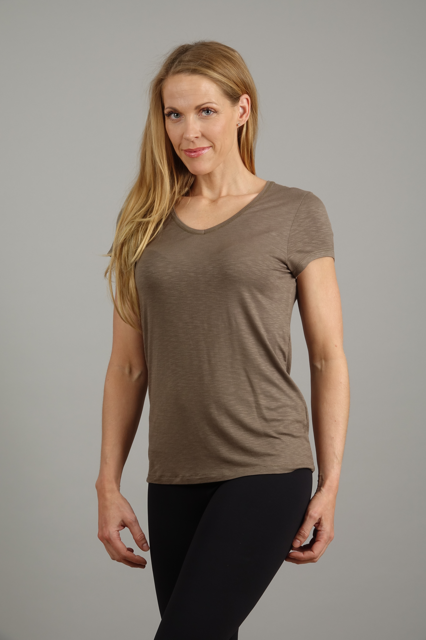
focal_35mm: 139
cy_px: 320
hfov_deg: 9.9
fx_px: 2467
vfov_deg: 14.8
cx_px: 213
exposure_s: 1/100
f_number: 13
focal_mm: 51.14
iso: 100
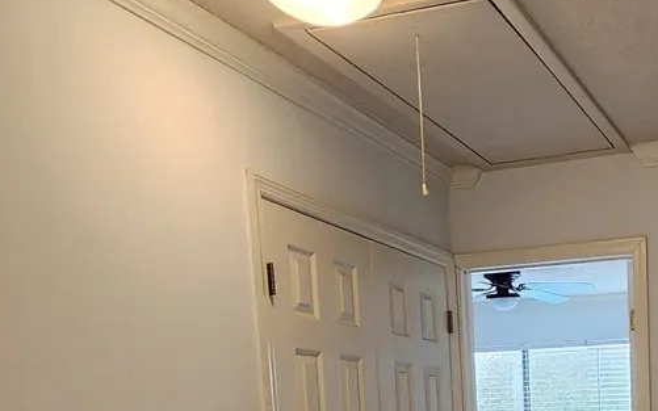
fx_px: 789
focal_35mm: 44
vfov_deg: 25.2
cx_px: 598
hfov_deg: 41.5
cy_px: 537
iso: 125
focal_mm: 2.2
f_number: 2.2
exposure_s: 1/60
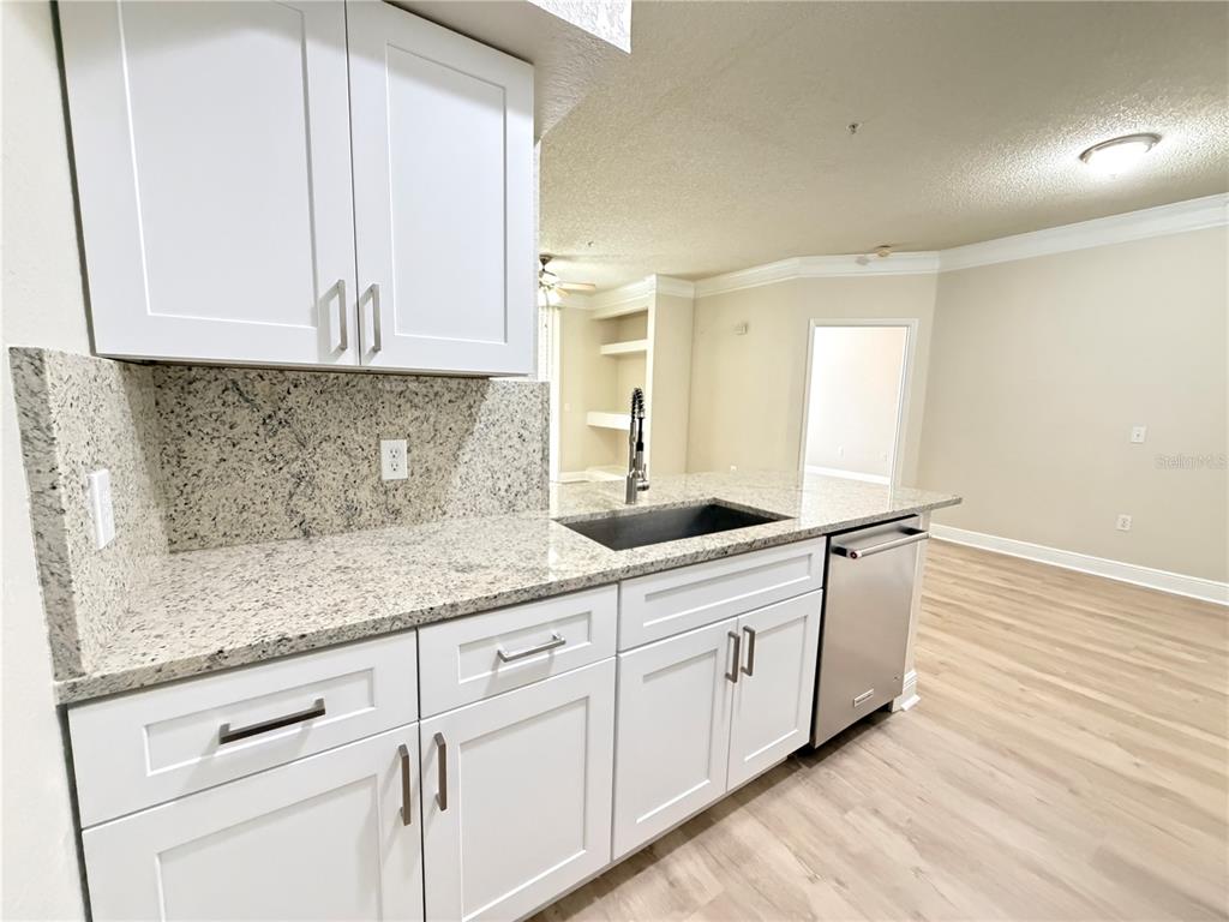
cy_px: 461
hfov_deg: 102.1
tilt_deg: -7.4
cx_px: 614
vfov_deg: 85.7
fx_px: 497
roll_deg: -0.6
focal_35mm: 14
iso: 1250
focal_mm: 2.22
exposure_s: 1/40
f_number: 2.2
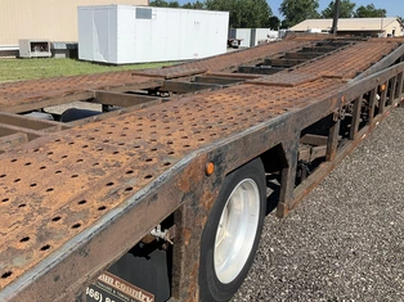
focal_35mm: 37
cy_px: 161
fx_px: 431
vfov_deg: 38.6
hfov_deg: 49.7
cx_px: 152
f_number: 1.8
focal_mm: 3
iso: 25
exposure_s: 1/1451
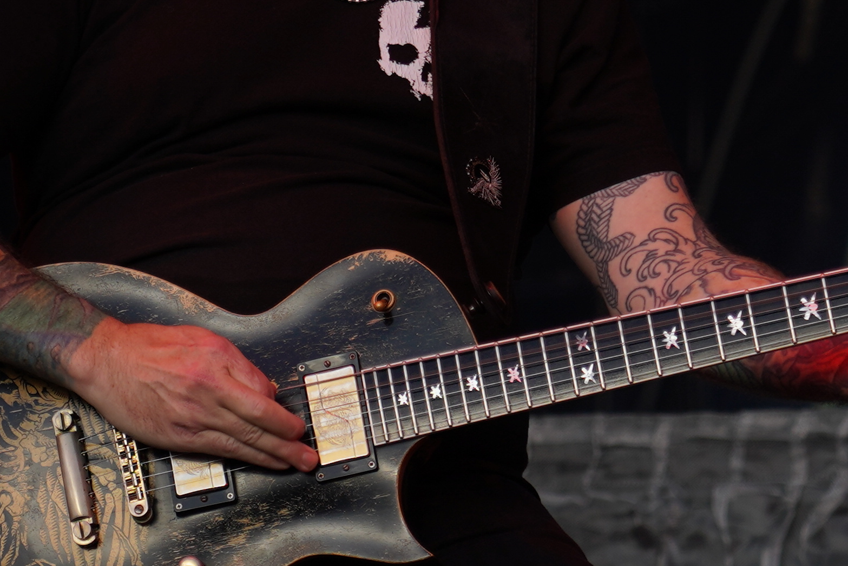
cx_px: 555
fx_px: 9470
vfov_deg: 3.4
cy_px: 259
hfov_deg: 5.1
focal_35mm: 402
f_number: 4
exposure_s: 1/125
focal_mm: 105
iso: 100
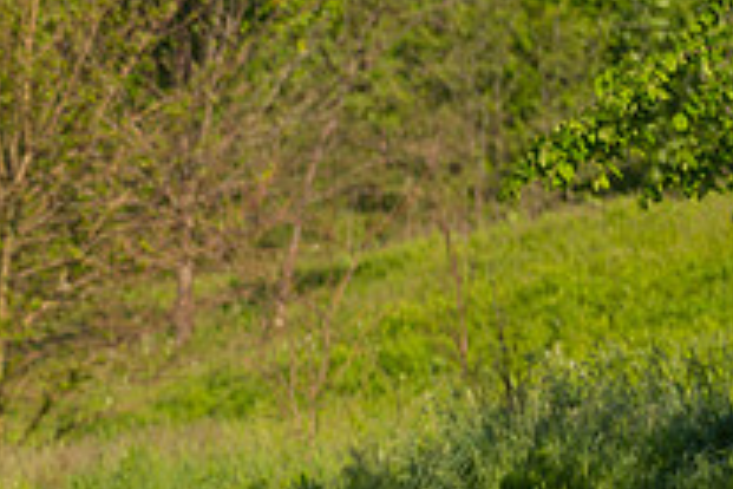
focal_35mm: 364
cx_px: -258
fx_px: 7411
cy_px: 282
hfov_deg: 5.6
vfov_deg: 3.8
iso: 400
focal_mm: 130
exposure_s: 1/2000
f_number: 5.6
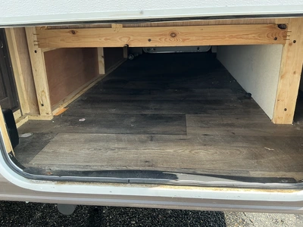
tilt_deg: -19.2
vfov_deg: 49.7
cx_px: 152
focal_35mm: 28
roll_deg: +3.3
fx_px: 245
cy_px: 114
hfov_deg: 63.4
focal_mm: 3
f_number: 1.8
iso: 25
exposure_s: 1/172
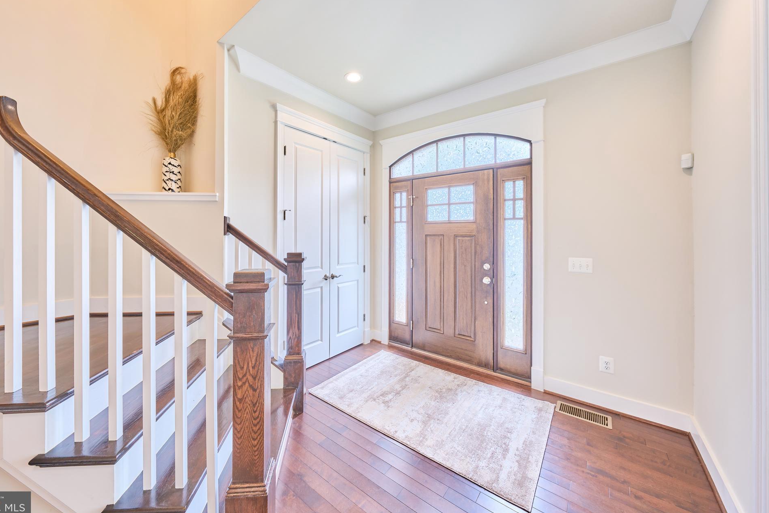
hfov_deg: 108.1
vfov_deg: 85.4
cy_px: 243
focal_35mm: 13
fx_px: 278
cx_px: 357
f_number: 6.3
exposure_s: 1/320
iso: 400
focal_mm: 12
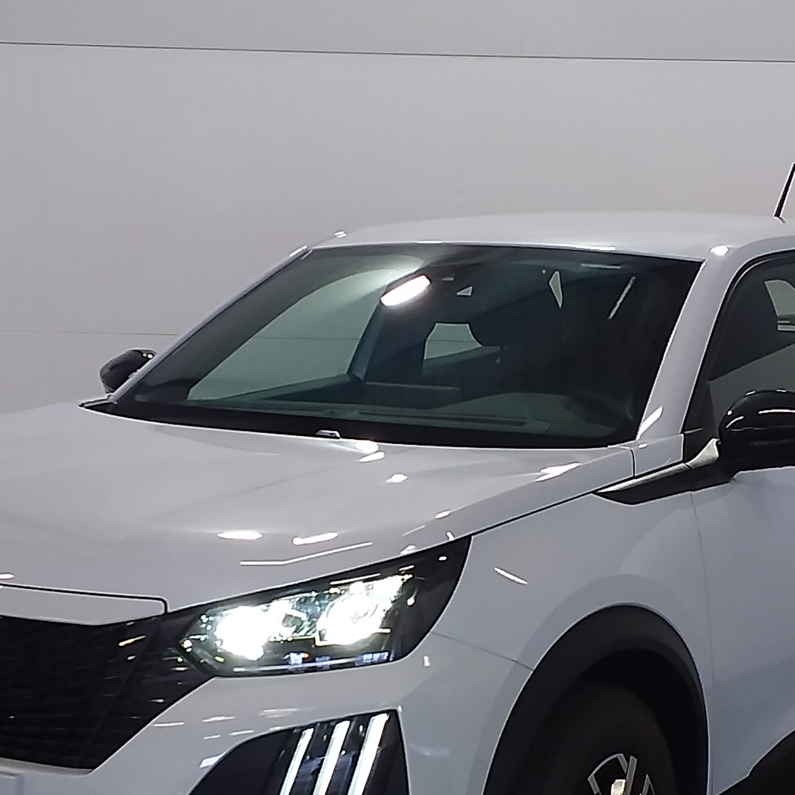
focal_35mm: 59
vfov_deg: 28.9
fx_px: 1533
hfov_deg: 29.0
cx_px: 446
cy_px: 513
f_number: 1.9
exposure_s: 1/50
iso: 64
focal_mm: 2.91
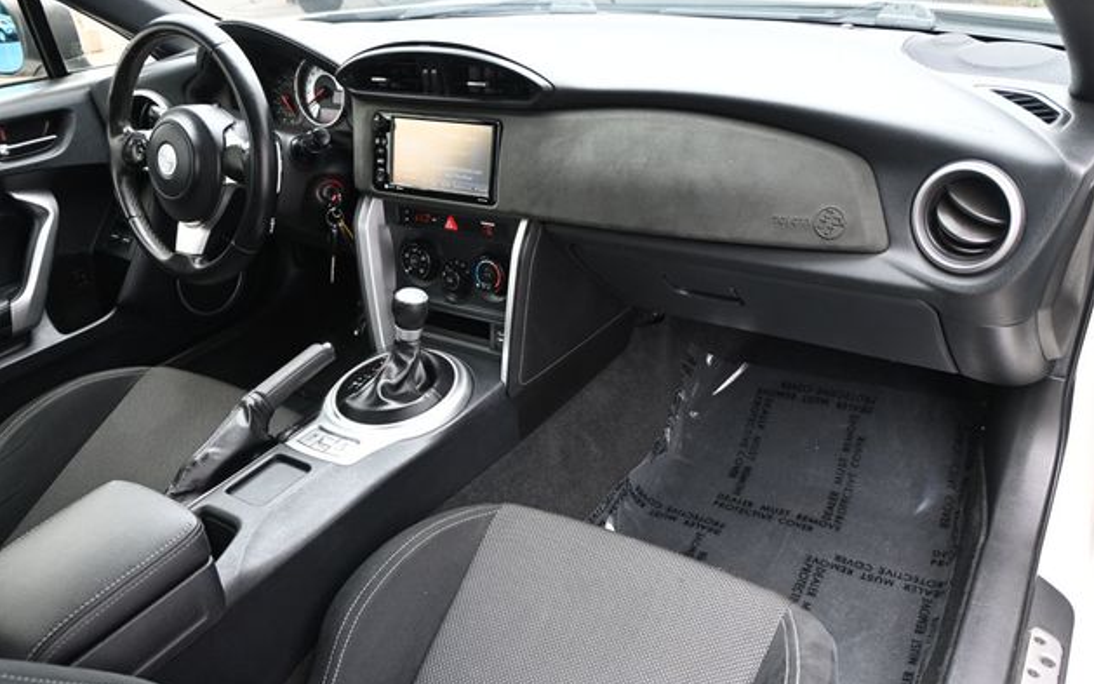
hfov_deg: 63.7
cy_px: 364
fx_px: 880
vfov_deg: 42.4
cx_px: 555
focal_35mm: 30
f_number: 3.8
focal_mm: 19
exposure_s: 1/125
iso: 450
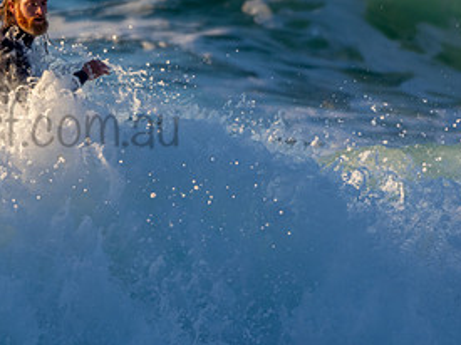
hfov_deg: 1.9
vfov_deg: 1.4
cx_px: 2
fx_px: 14190
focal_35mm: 1066
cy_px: 108
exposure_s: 1/1250
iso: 450
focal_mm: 350
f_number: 5.6
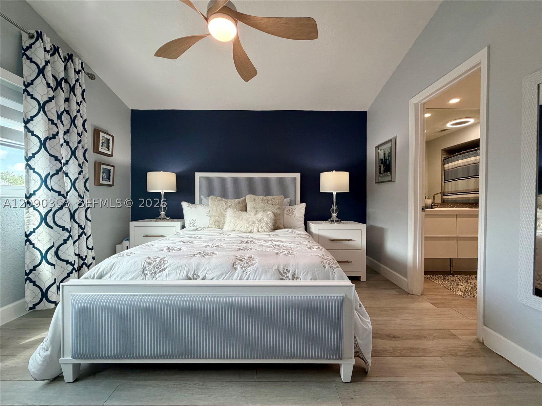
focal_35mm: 14
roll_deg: +0.2
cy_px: 203
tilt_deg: -1.1
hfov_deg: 102.1
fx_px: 219
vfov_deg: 85.7
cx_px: 271
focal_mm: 2.22
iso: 160
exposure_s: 1/111
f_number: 2.2
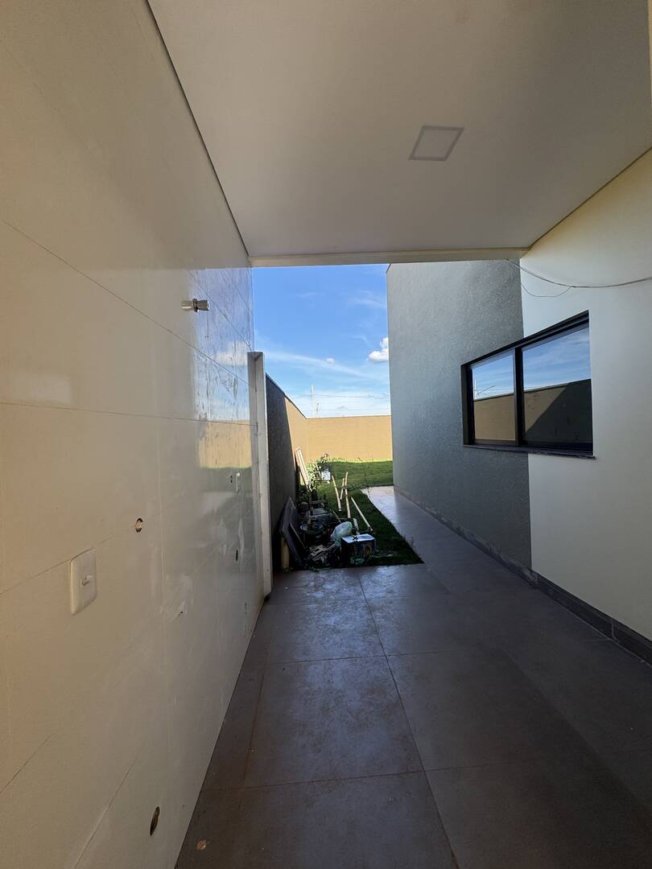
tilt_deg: -1.4
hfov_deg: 85.7
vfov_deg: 102.1
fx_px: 352
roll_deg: +2.4
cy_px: 434
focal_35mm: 14
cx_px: 326
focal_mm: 2.22
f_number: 2.2
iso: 40
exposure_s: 1/868
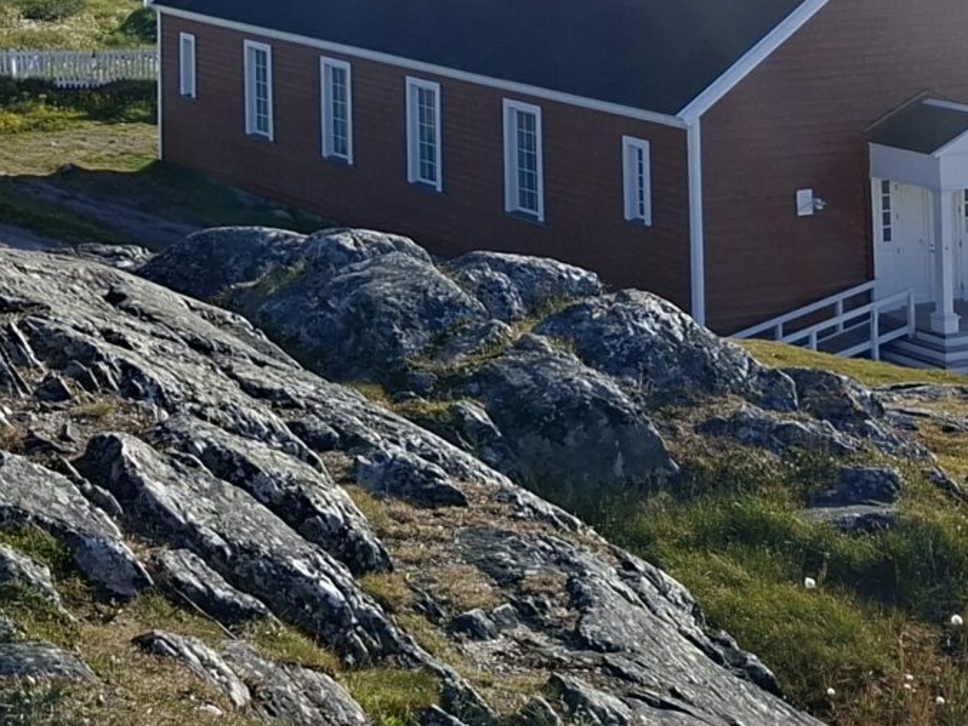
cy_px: -339
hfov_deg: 21.6
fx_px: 2433
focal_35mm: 87
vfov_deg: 15.7
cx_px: -43
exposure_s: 1/3115
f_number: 1.8
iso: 50
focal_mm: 5.54
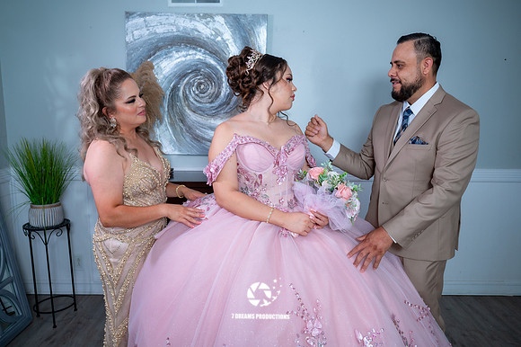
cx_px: 260
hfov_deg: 62.8
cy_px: 174
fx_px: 427
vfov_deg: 44.2
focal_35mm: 30
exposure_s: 1/60
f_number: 4
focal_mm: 29.5
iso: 1250
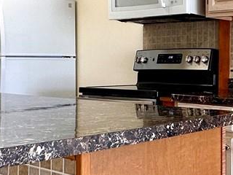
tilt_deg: -0.4
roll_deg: +0.0
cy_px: 63
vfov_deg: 21.0
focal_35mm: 70
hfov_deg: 27.3
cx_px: 179
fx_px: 471
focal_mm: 2.22
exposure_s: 1/120
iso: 100
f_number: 2.2
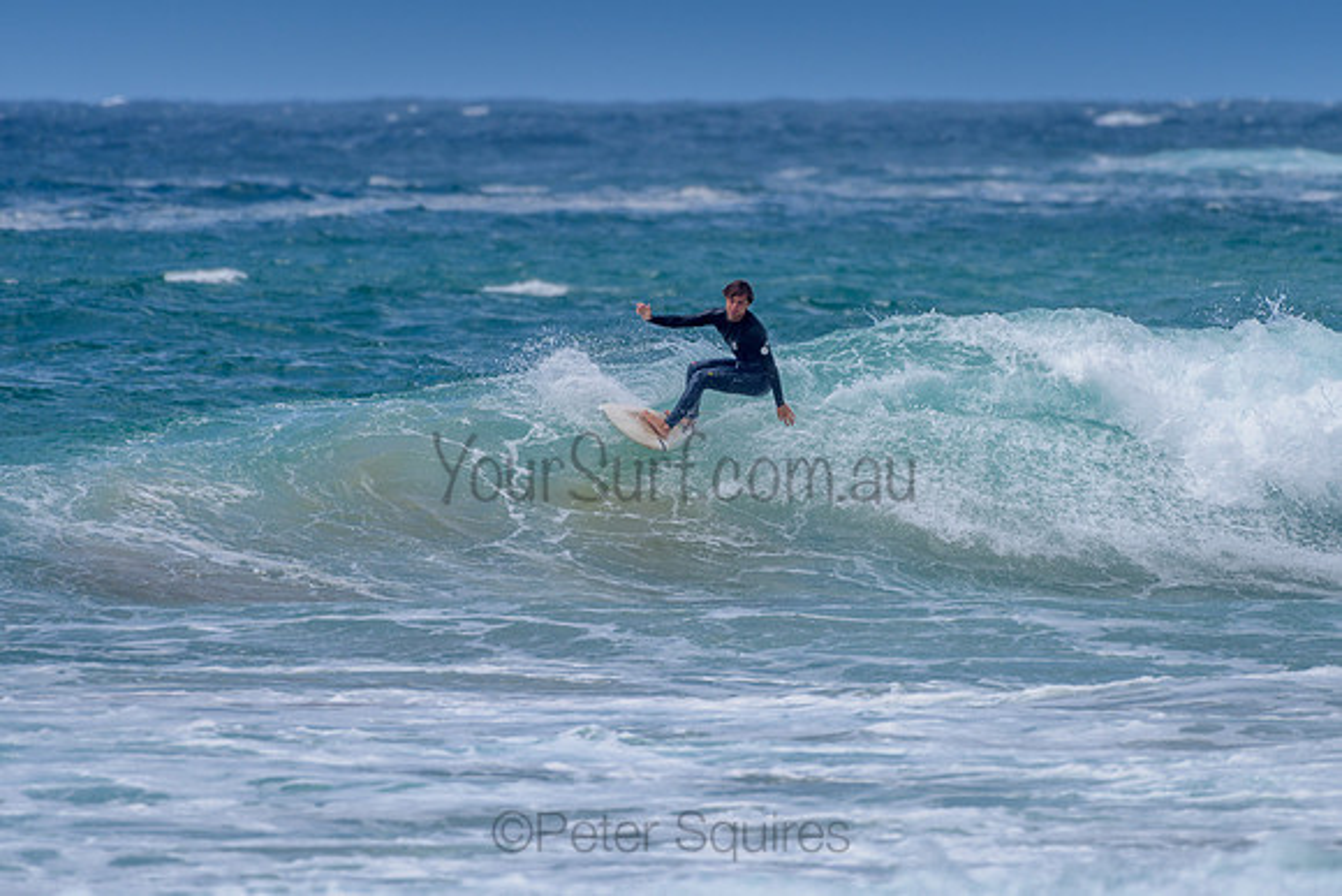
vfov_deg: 2.2
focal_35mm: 614
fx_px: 22903
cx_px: 677
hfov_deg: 3.4
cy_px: 354
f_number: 5.6
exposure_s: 1/2000
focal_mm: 500
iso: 125
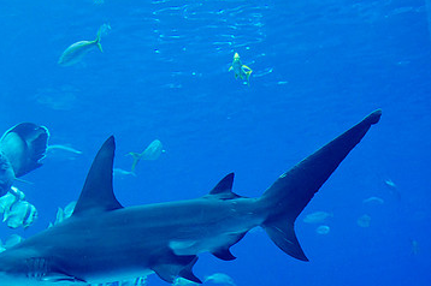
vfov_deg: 16.8
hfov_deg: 24.8
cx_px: 105
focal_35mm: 81
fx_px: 969
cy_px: 199
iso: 2000
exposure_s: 1/160
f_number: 4
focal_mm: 50
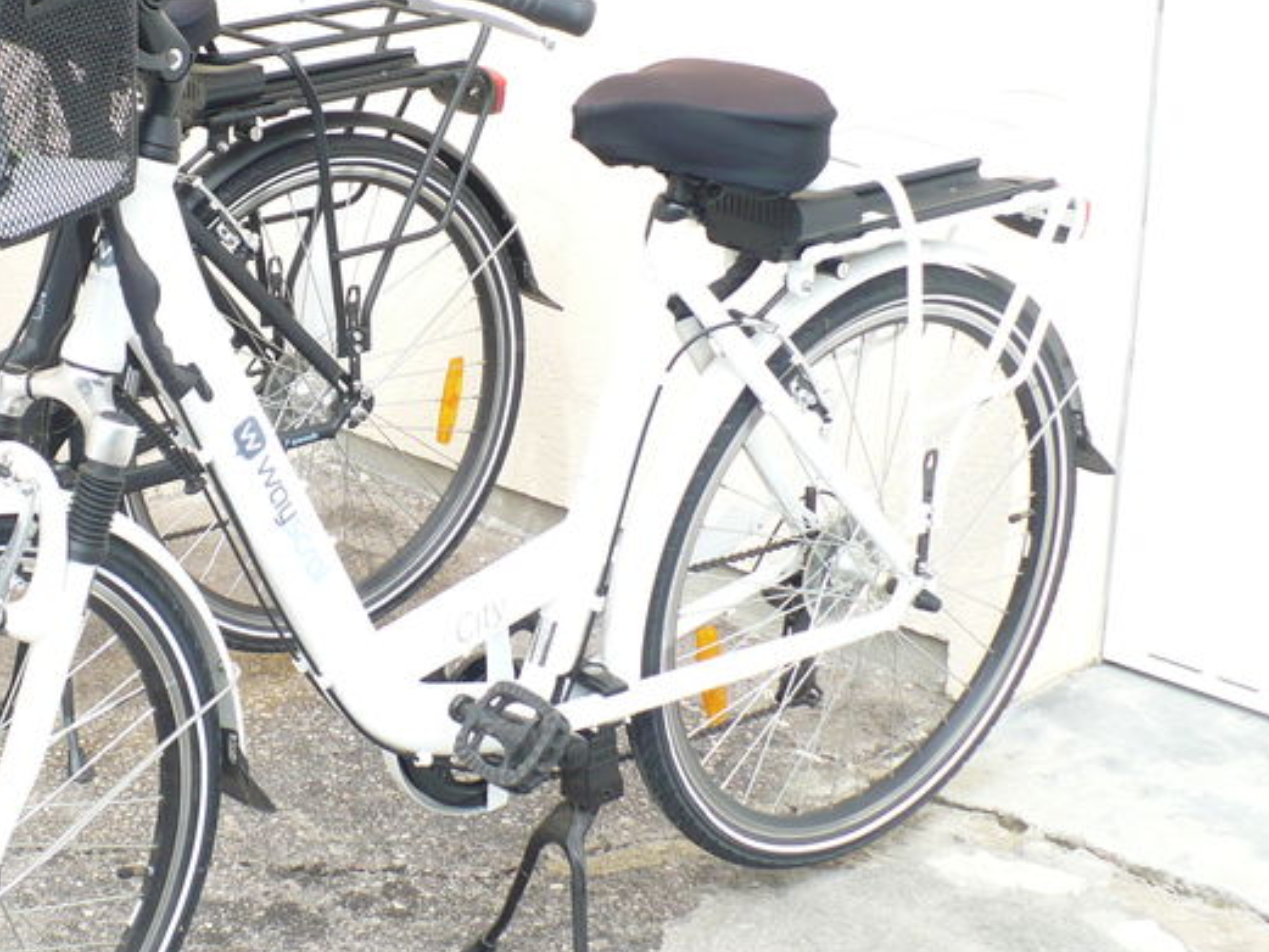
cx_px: 297
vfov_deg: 20.7
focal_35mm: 71
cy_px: 355
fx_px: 2603
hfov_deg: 27.0
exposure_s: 1/200
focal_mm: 6.1
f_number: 2.8
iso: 100
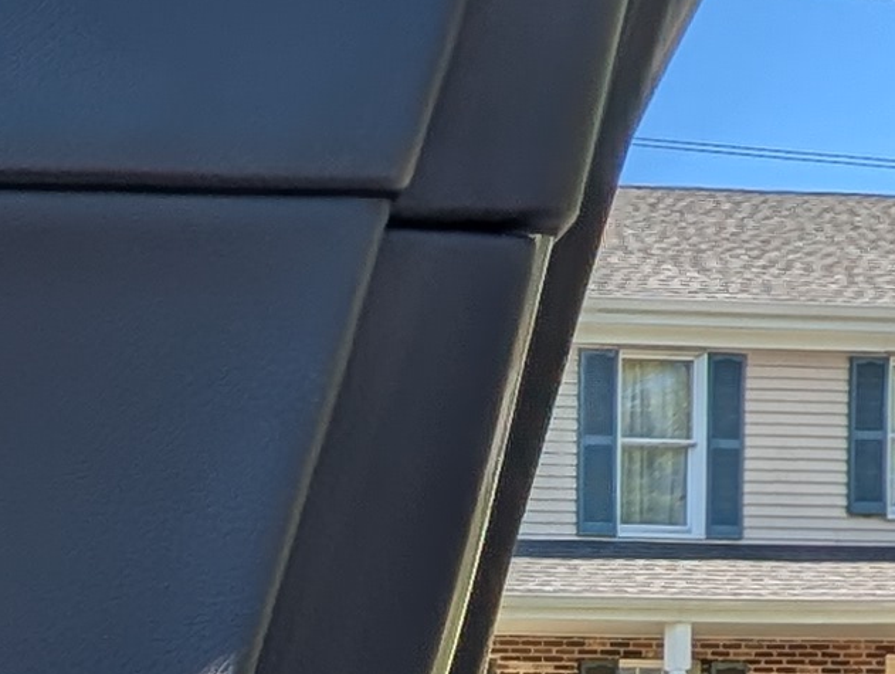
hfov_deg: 16.1
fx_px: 2175
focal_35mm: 84
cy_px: 1034
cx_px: -1040
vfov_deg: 16.0
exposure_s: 1/777
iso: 47
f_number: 2.2
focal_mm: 1.95
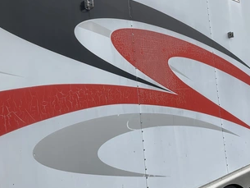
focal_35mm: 38
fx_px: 275
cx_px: 160
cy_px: 90
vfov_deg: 37.7
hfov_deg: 48.4
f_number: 1.8
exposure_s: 1/1342
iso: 25
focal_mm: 3
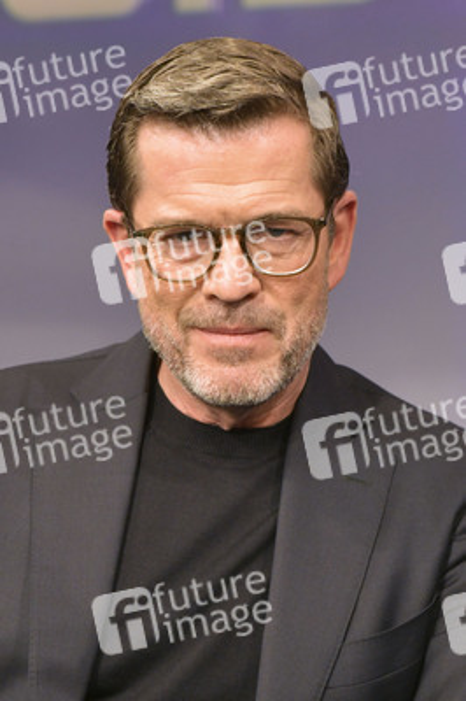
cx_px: 233
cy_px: 350
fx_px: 1361
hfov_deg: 19.4
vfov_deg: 28.9
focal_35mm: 70
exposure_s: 1/200
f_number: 5.6
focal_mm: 70
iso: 2000
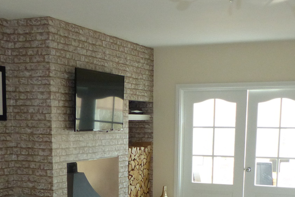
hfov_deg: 31.9
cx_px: 135
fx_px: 516
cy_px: 239
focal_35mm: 63
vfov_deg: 20.2
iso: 250
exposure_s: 1/60
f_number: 2.8
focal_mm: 4.5
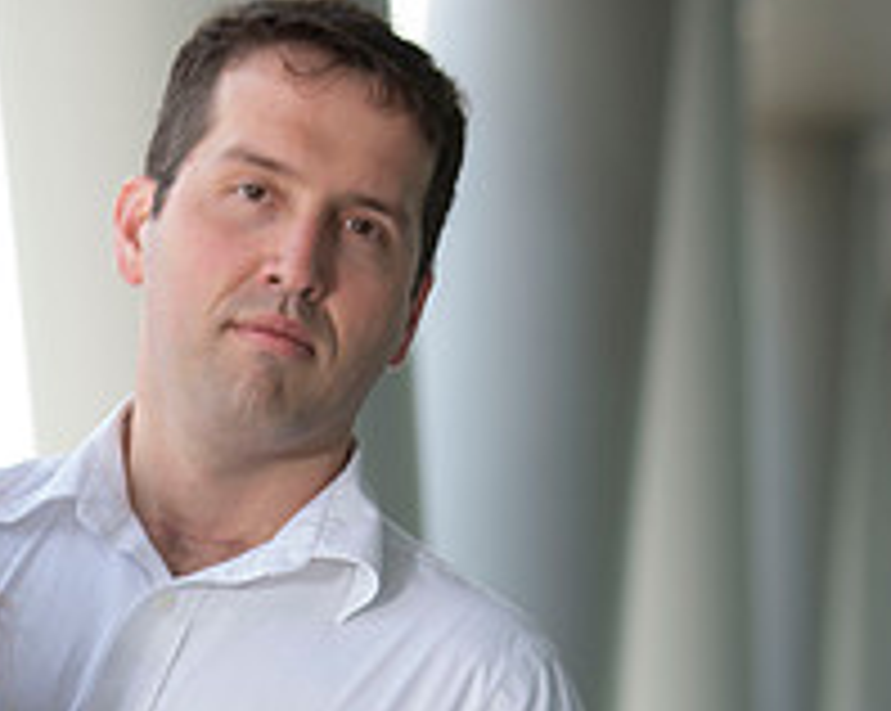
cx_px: 180
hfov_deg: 5.9
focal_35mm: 327
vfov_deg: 4.7
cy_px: 900
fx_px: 8615
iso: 50
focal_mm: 102
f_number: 4
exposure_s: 1/160
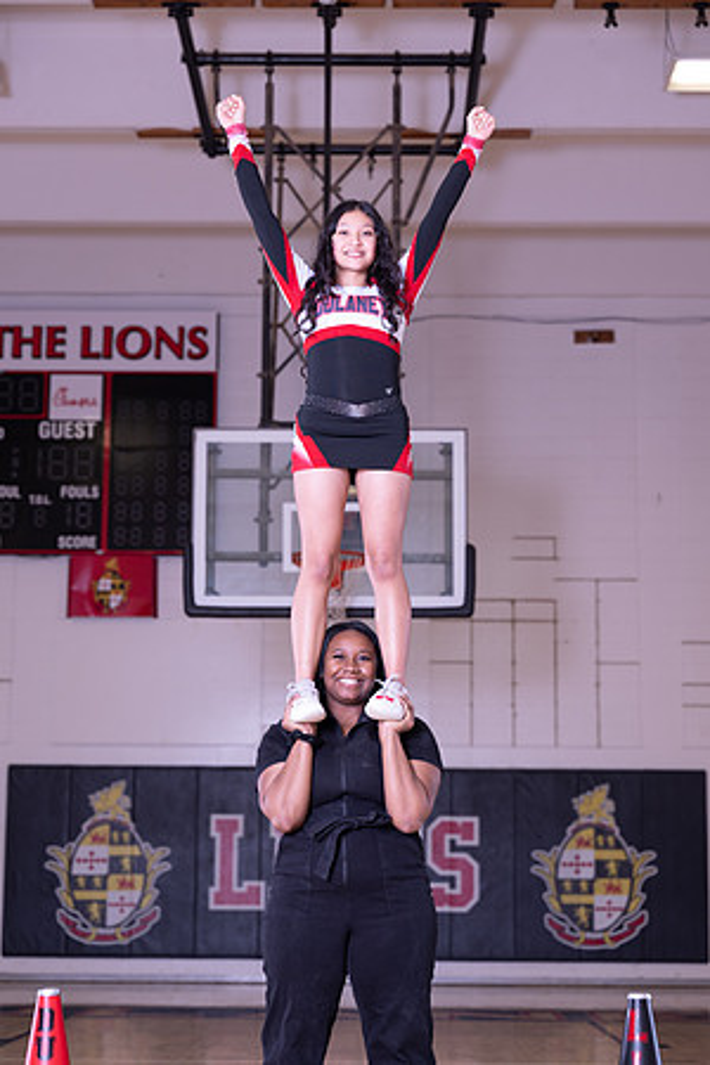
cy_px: 532
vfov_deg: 28.8
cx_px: 355
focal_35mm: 70
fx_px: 2071
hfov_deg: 19.5
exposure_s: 1/125
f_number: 3.5
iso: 400
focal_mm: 70
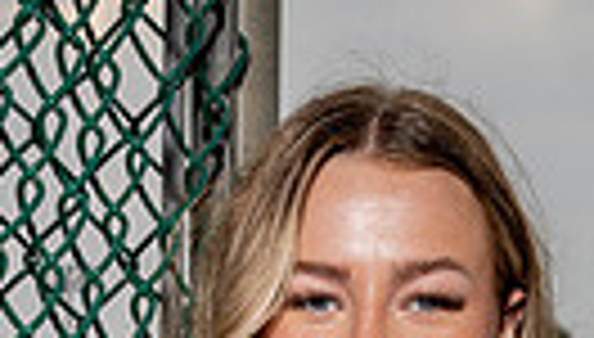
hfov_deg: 11.6
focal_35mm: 185
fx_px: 2921
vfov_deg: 6.1
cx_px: 333
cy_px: 991
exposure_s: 1/250
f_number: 8
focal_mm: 52
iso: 100
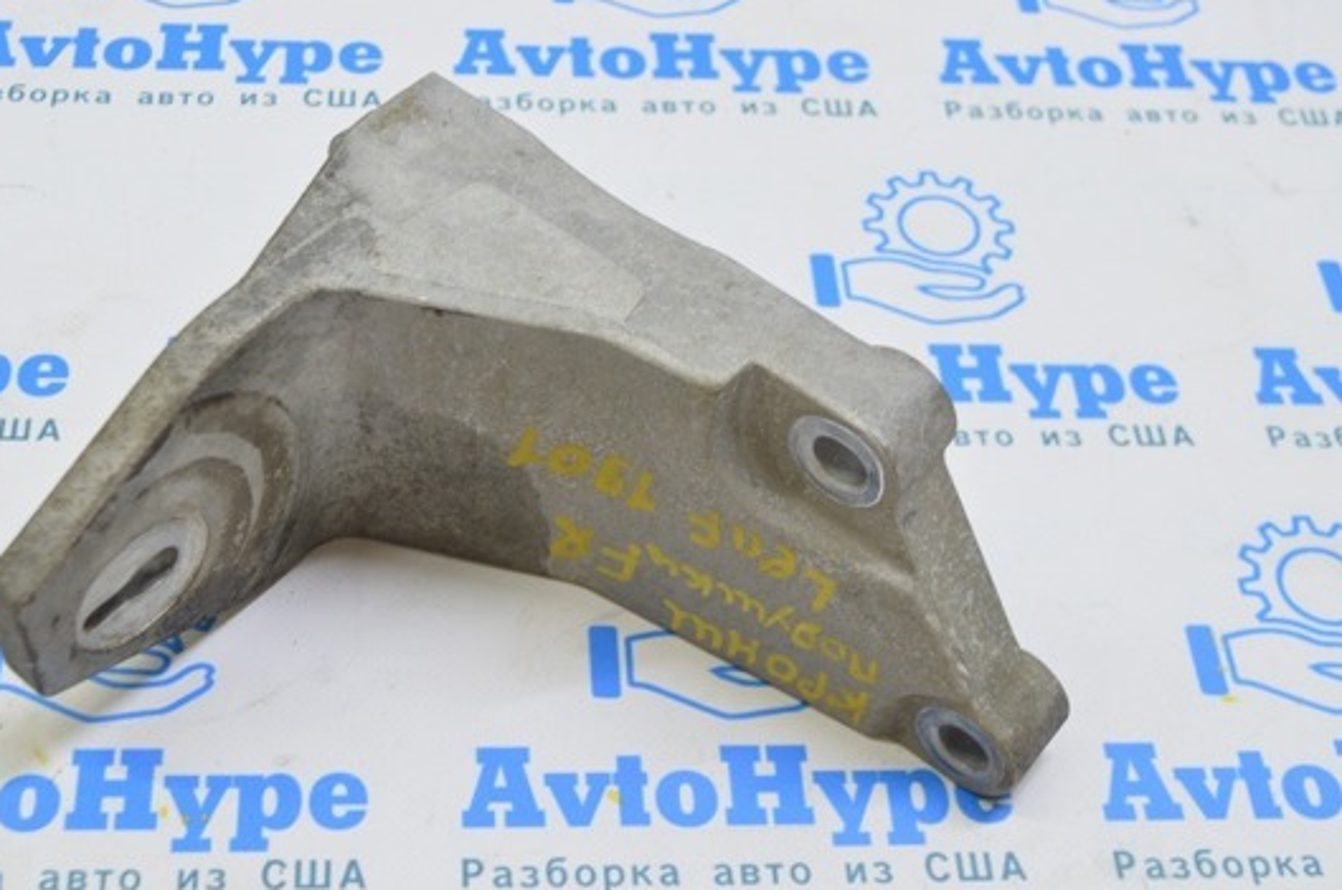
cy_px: 521
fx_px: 1958
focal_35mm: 53
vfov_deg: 25.6
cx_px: 533
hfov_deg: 37.7
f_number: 5.6
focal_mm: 29
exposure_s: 1/20
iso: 400
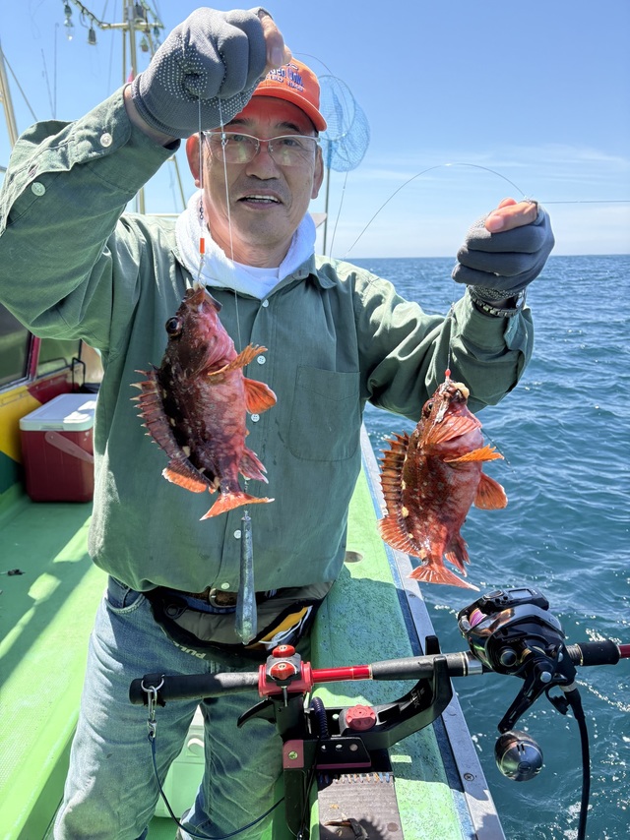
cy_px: 420
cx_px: 315
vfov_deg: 67.3
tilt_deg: -14.3
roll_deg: -1.6
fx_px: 631
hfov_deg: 53.0
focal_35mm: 26
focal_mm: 5.96
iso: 64
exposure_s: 1/1751
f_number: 1.6
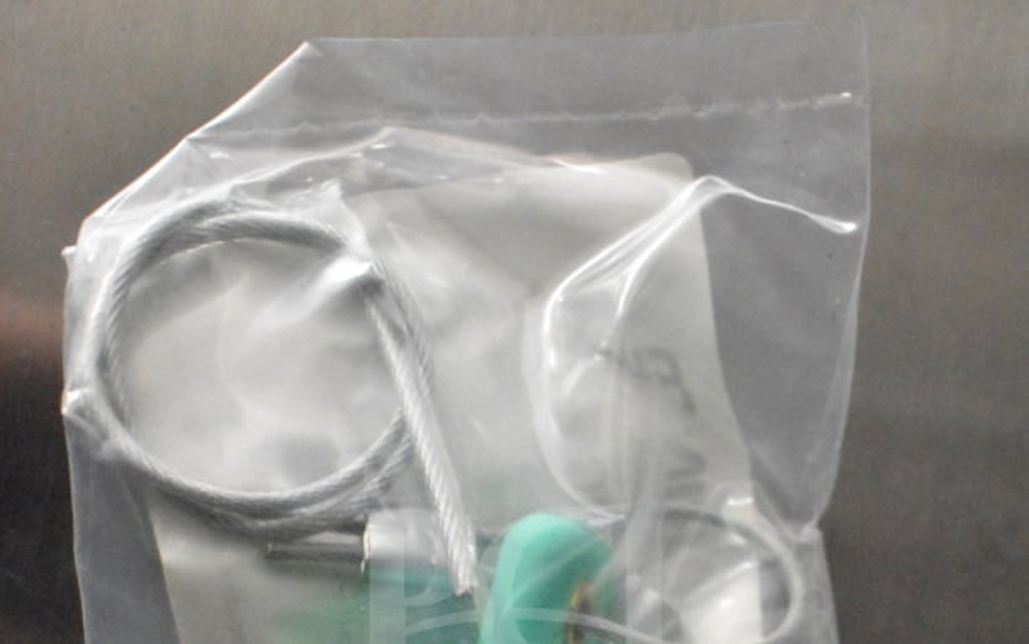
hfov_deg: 34.0
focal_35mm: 60
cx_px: 514
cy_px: 643
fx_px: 1683
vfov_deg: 20.9
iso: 14400
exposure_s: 1/40
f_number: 4
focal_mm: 26
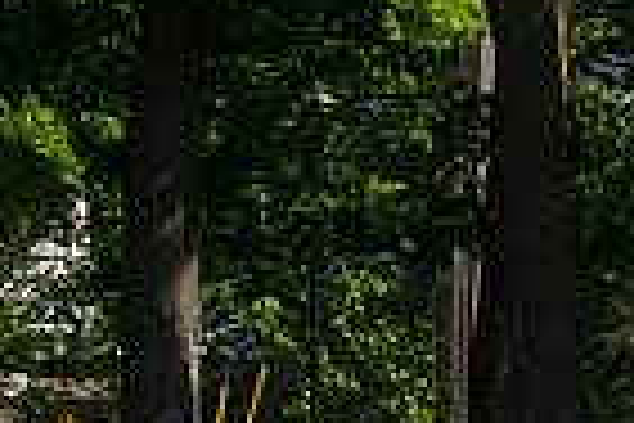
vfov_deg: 1.1
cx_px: -207
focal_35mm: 1237
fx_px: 21783
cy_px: 306
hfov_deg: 1.7
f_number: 5.6
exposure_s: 1/1600
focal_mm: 200
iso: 320
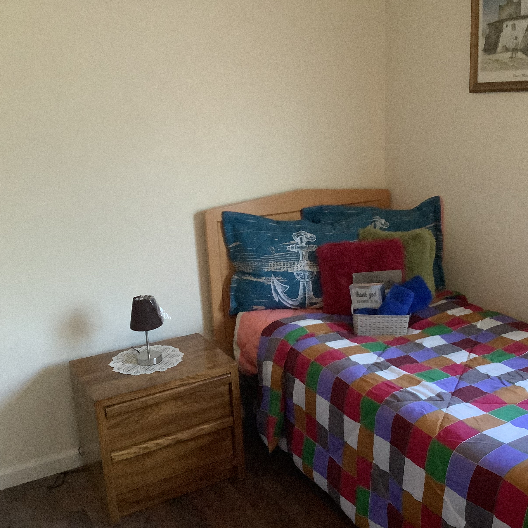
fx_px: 639
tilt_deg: -15.2
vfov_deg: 44.9
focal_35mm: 37
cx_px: 329
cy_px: 265
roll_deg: +2.5
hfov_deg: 44.6
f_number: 2.4
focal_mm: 3.3
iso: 640
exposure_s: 1/30
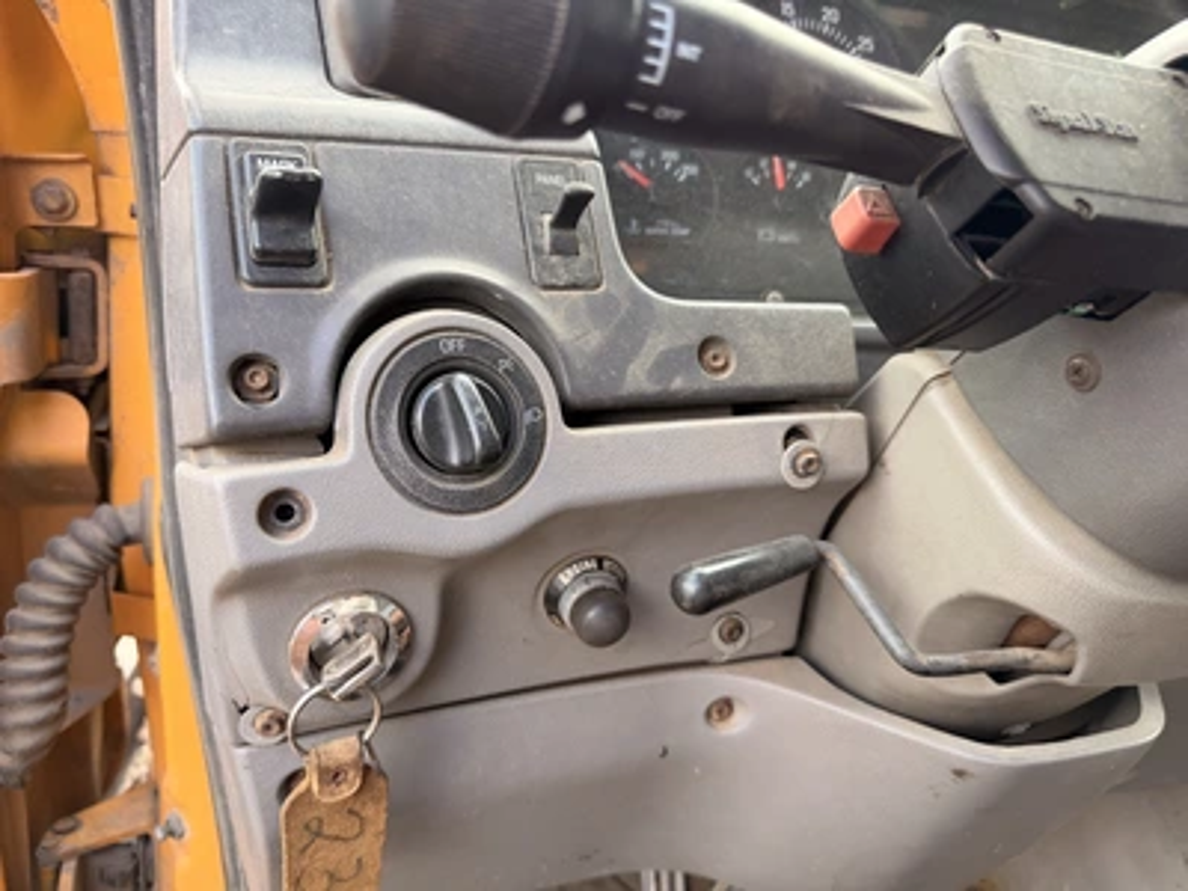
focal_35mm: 24
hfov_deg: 71.6
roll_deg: -5.0
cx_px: 594
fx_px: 824
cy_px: 446
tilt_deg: -21.8
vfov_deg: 56.8
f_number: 1.78
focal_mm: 6.76
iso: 80
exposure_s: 1/157
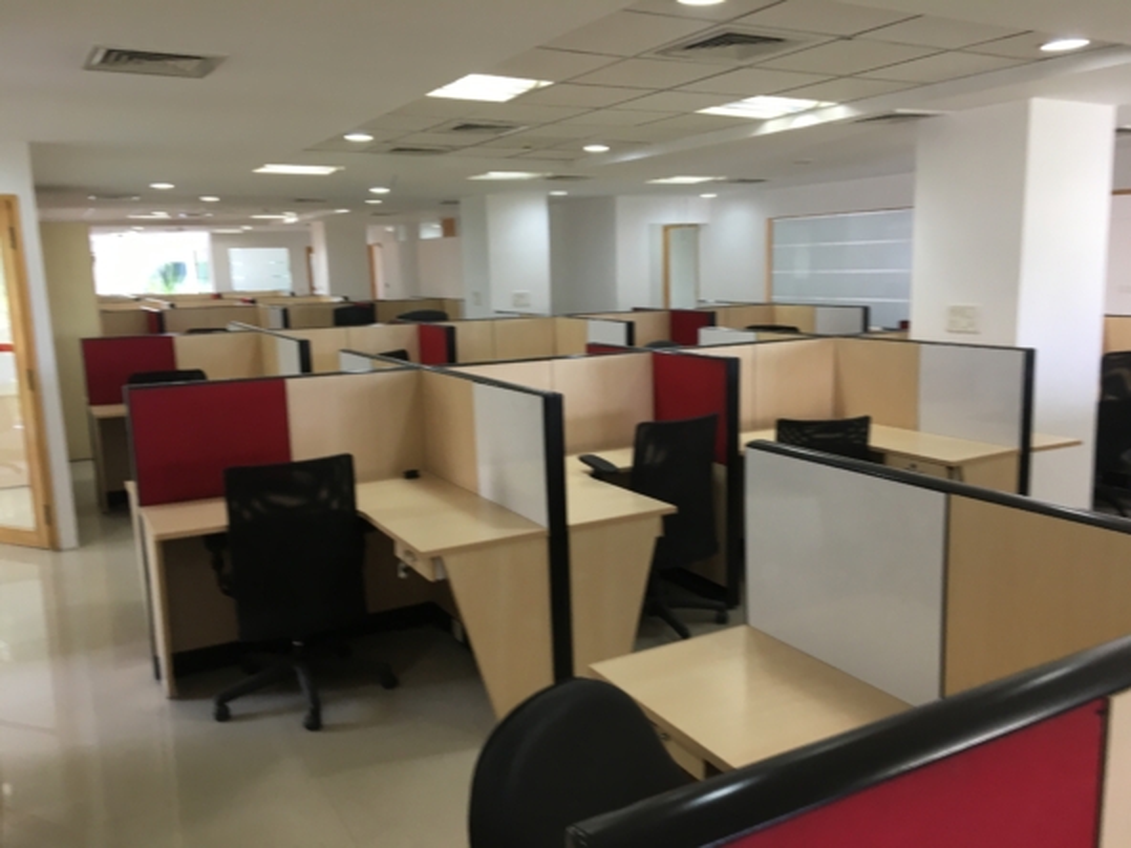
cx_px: 566
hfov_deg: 61.7
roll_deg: +0.7
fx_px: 948
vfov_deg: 48.2
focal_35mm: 29
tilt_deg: -10.6
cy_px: 424
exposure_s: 1/33
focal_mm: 4.15
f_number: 2.2
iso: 64
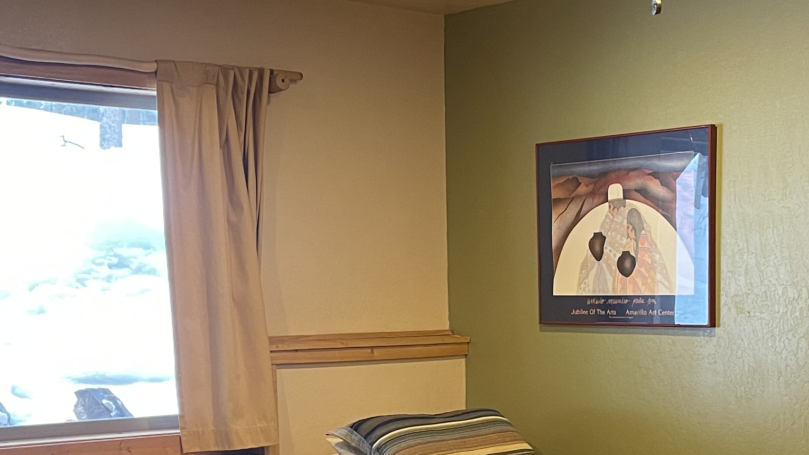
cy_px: 451
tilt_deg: -8.1
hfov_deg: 31.0
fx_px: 1437
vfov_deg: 17.6
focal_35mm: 67
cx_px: 594
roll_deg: -0.4
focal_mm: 5.1
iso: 320
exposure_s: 1/60
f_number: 1.6
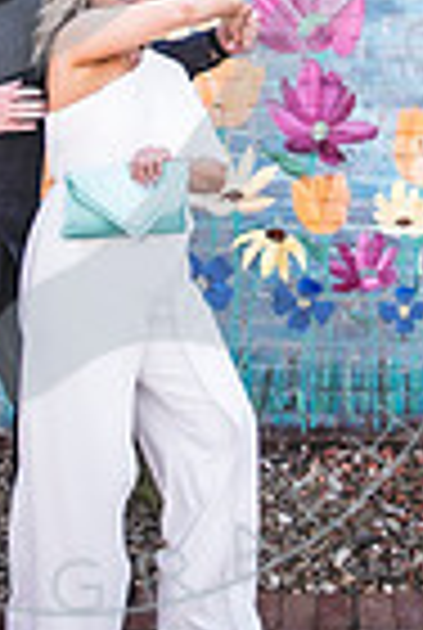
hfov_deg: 17.8
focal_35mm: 77
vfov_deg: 23.7
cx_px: 279
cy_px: -144
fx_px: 1350
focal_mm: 24
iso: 100
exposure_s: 1/400
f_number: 2.8
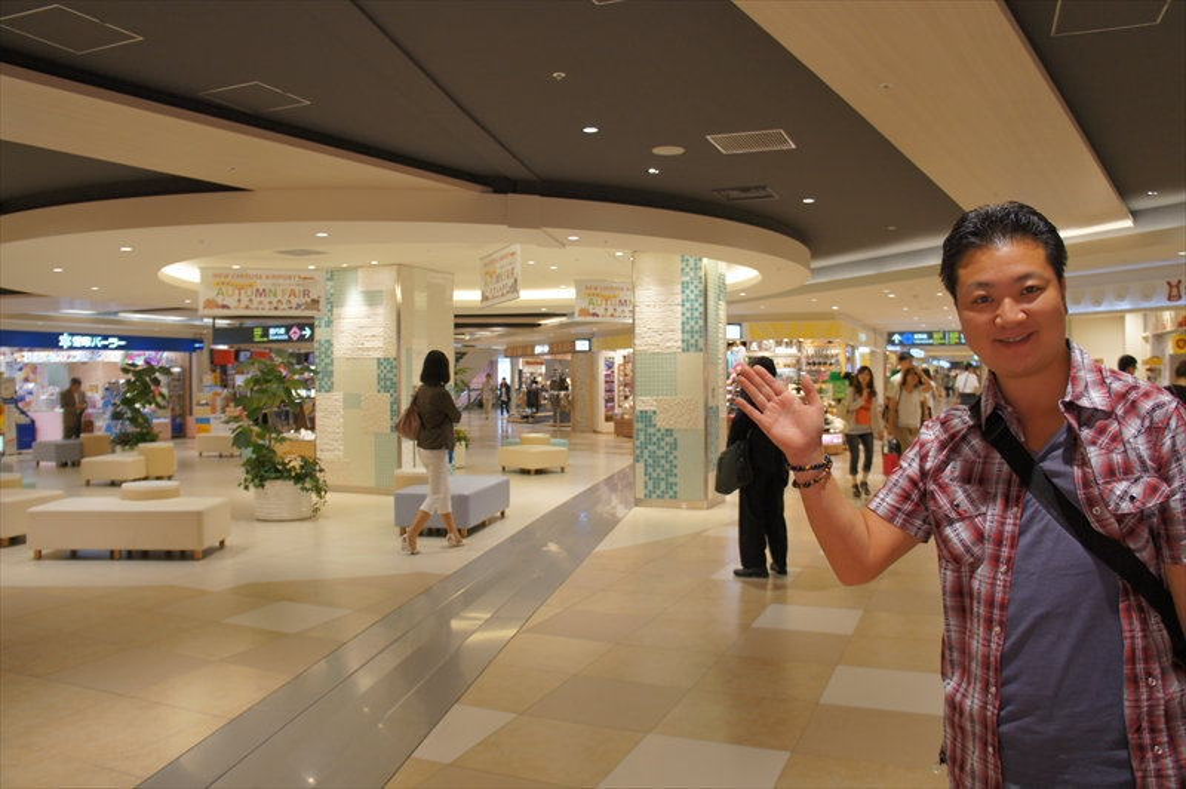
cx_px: 593
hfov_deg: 67.4
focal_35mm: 27
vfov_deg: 47.9
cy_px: 394
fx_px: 889
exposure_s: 1/160
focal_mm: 18
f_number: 4
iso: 500
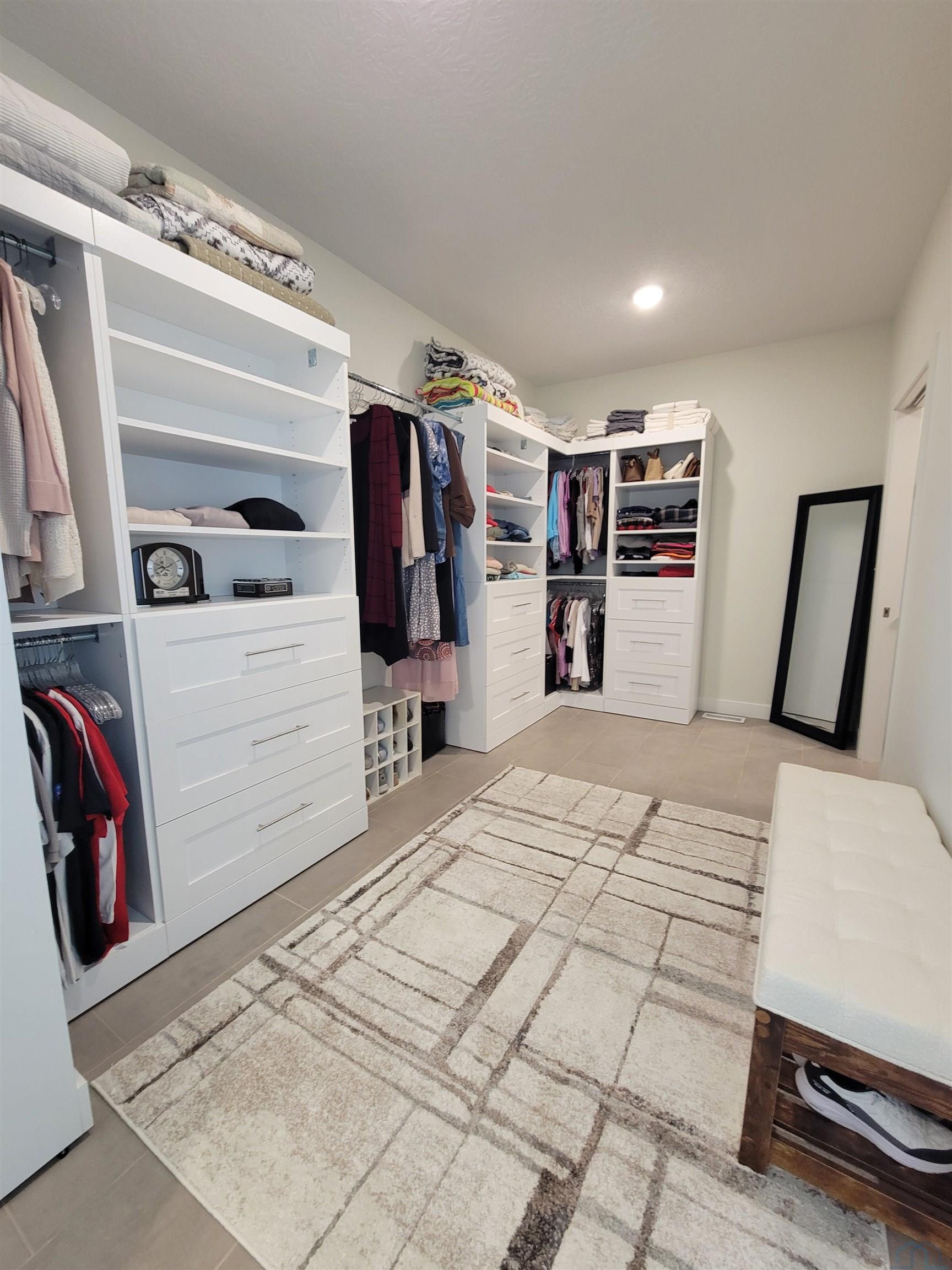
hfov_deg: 89.9
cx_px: 476
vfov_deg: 106.2
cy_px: 635
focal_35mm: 13
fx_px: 477
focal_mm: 2.2
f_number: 2.2
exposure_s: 1/40
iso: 320
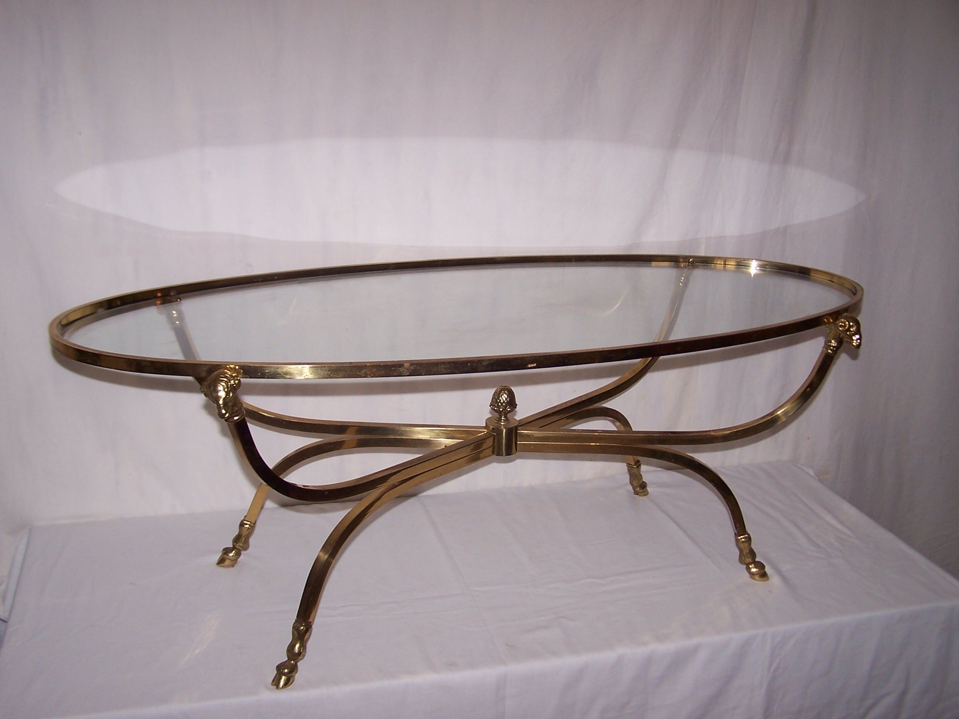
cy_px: 360
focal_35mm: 38
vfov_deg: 37.7
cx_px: 480
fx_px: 1053
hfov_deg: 49.0
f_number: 2.8
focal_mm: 6.3
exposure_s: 1/60
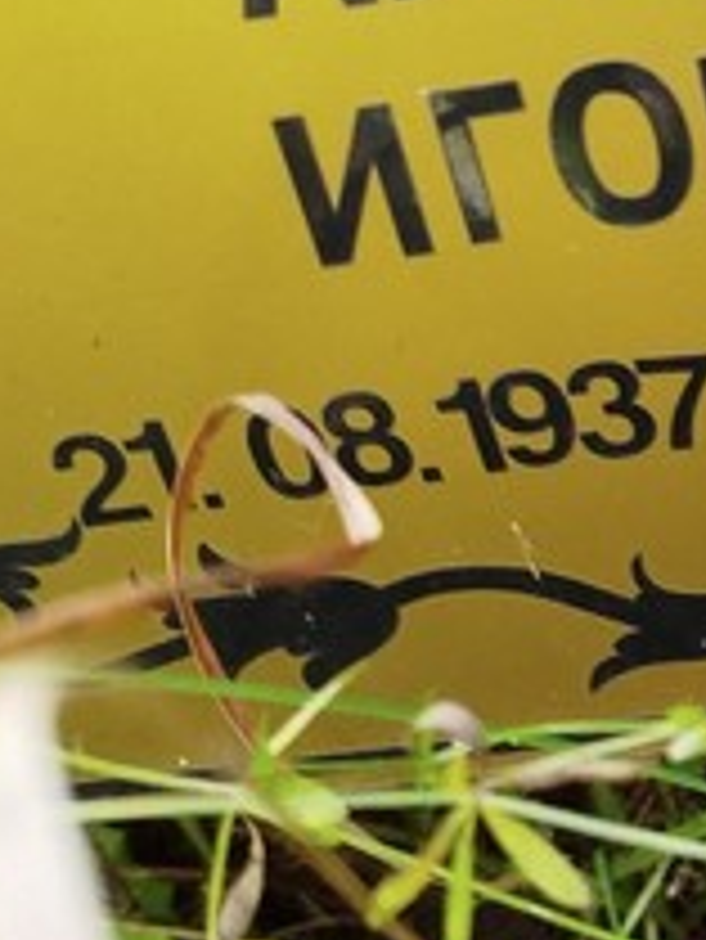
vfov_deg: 28.1
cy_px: 558
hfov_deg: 19.4
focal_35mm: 69
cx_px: 958
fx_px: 1874
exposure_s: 1/50
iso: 125
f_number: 1.7
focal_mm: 5.31
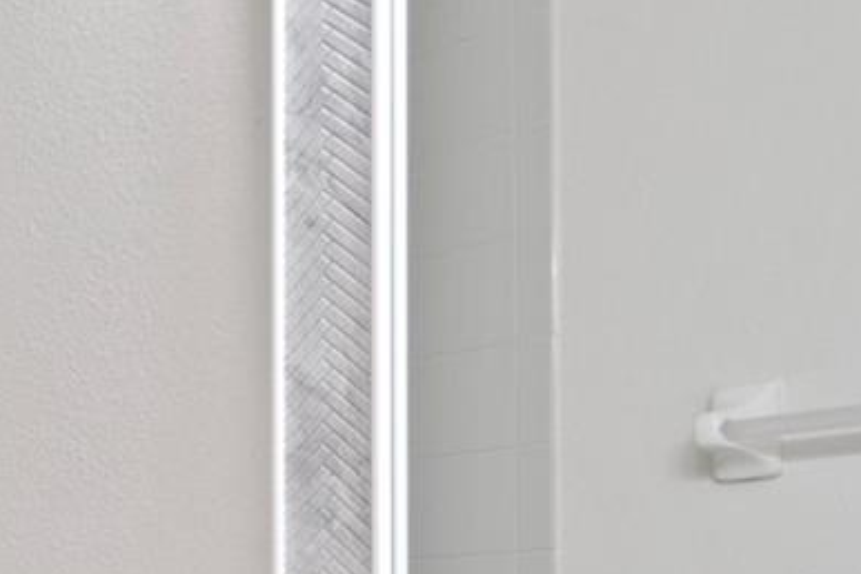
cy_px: 647
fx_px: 1483
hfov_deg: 19.9
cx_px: -803
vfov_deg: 20.8
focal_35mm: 62
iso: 100
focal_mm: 10
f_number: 4
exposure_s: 1/5
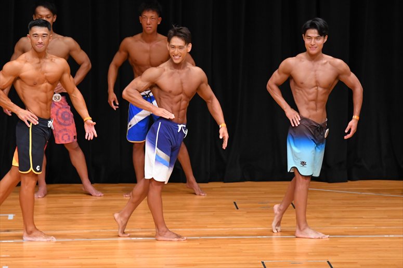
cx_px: 202
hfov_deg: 7.6
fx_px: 3021
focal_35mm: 270
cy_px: 134
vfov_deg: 5.1
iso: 4000
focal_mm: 180
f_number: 5.6
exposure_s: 1/400
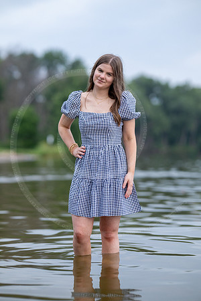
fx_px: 712
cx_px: 100
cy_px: 150
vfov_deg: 23.9
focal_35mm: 85
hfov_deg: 16.1
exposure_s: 1/320
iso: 500
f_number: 1.8
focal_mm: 85
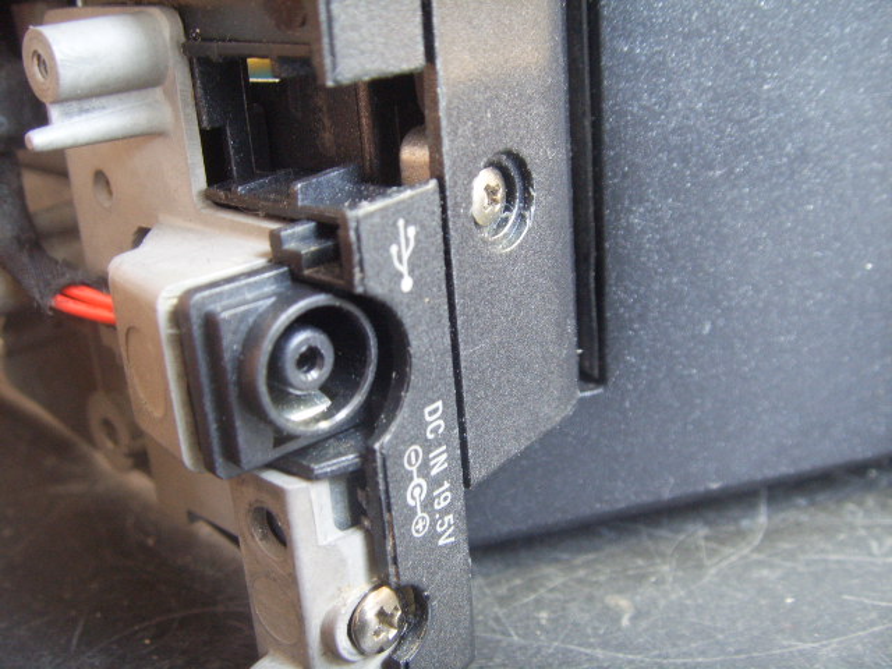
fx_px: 1005
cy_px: 334
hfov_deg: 47.9
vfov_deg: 36.8
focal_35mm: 39
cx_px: 446
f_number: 3.5
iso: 152
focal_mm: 6.6
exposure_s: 1/4
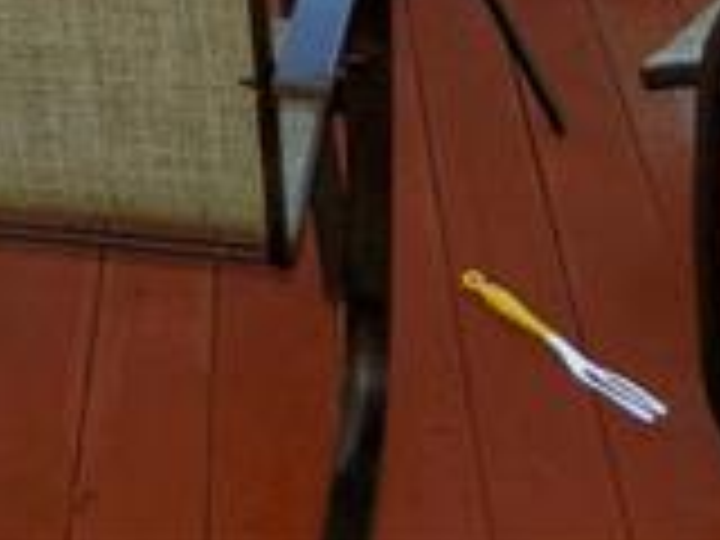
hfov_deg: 19.6
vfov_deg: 12.9
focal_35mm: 100
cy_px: -526
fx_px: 2080
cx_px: 315
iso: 110
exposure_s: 1/100
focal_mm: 4.5
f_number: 3.1
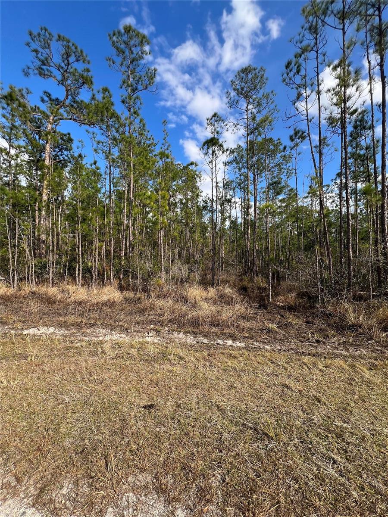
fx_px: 194
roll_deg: -1.0
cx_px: 194
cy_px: 258
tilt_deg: +1.6
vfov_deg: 106.2
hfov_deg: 89.9
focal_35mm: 13
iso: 32
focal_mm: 1.57
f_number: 1.8
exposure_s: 1/881
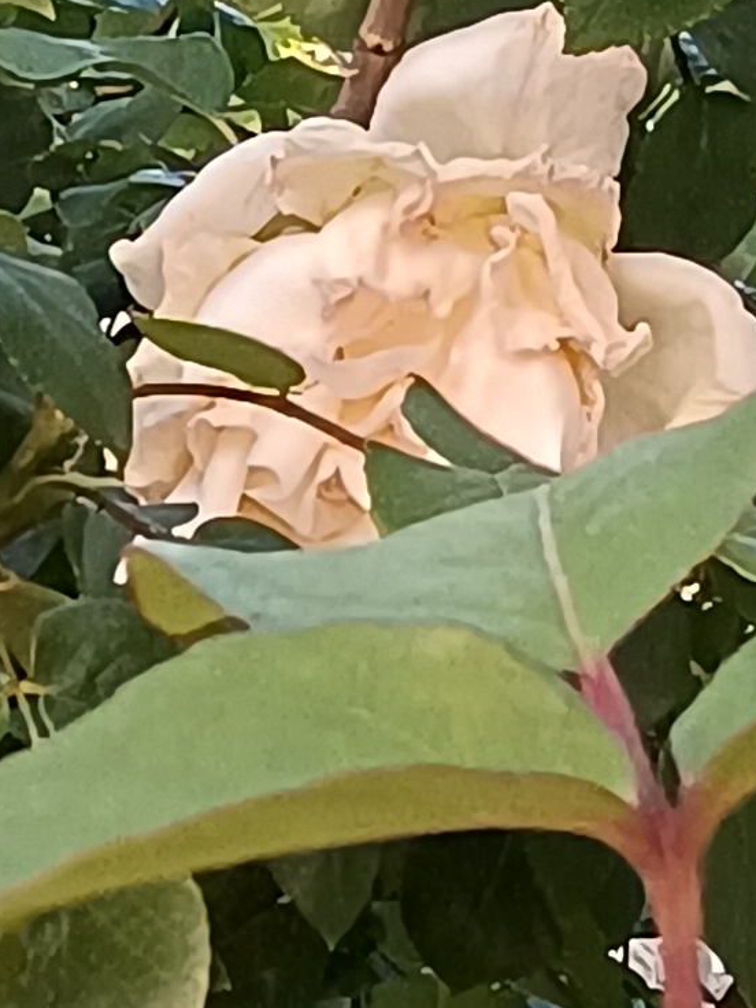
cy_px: 616
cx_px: -38
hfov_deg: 20.0
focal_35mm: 71
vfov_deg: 27.3
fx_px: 2067
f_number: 2.2
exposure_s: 1/117
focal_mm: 1.66
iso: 50
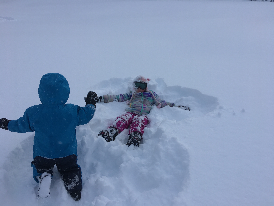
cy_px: 103
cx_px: 137
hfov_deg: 61.7
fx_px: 230
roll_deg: +2.6
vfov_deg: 48.2
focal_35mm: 29
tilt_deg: -19.8
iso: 25
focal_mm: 4.15
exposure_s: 1/818
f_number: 2.2
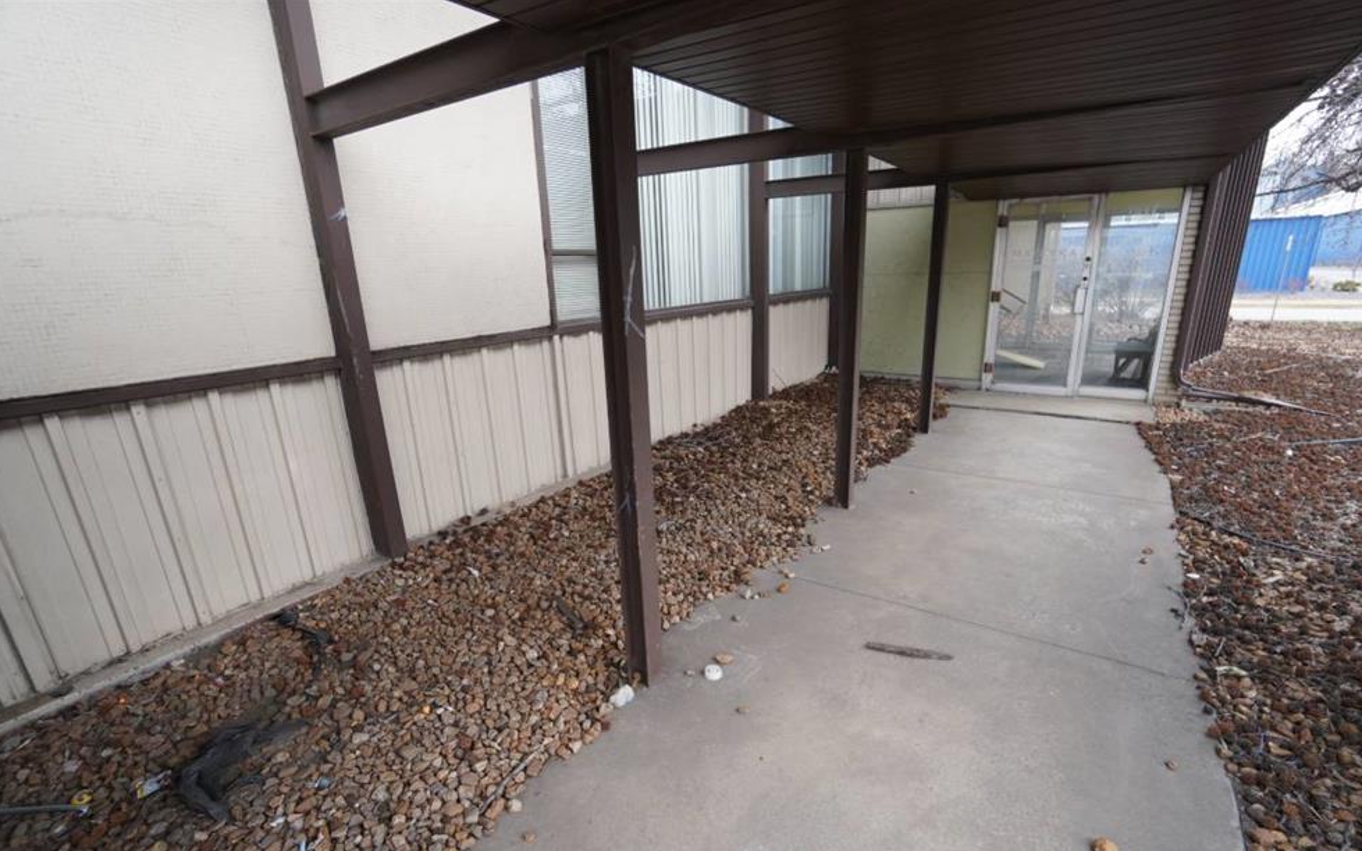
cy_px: 473
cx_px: 683
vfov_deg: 71.0
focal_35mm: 16
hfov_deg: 97.8
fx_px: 594
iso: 320
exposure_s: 1/160
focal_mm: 10
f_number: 4
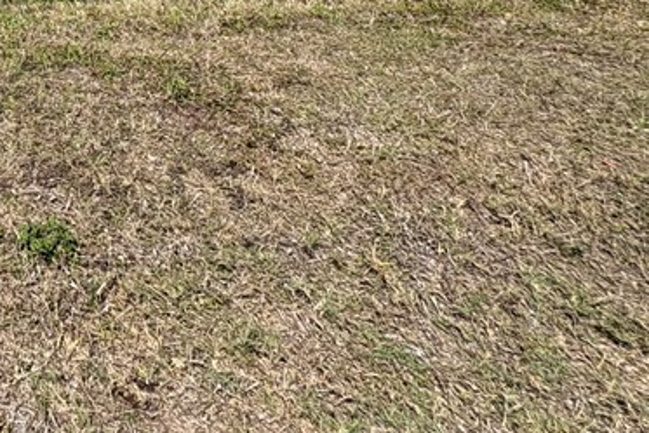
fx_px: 721
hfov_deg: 36.3
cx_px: -146
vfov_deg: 25.2
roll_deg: +2.0
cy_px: -221
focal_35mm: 40
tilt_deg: -2.9
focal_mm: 2.22
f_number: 2.2
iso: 50
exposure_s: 1/2028
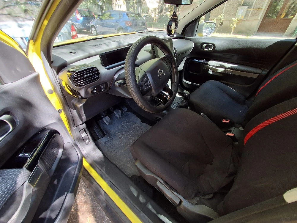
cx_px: 148
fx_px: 137
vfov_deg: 78.1
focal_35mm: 16
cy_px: 112
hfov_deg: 94.5
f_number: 2.2
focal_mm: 1.64
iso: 80
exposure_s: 1/50
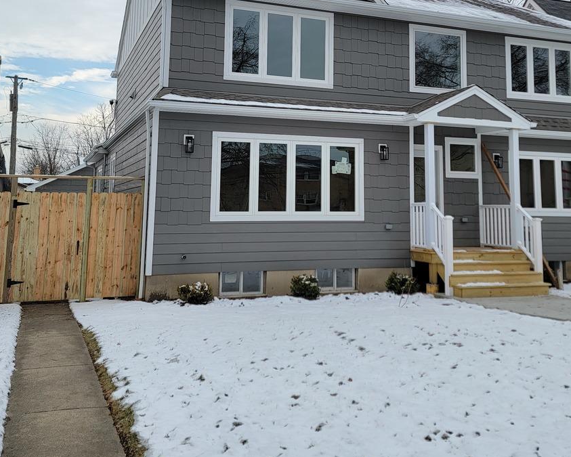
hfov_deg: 45.7
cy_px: 116
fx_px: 676
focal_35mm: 40
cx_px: 320
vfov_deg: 36.5
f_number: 1.8
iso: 16
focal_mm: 6.7
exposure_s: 1/497
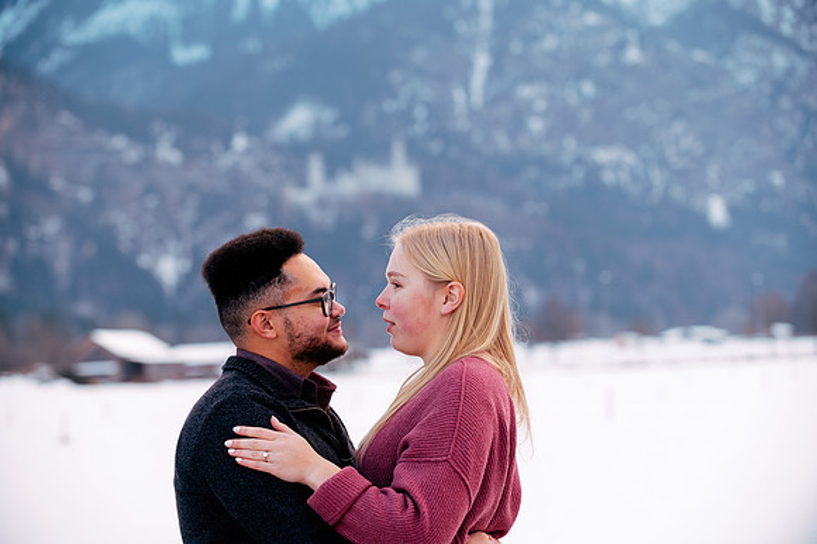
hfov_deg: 20.0
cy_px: 272
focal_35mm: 102
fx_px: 2313
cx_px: 408
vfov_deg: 13.4
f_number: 4.5
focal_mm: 102
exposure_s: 1/320
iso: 250
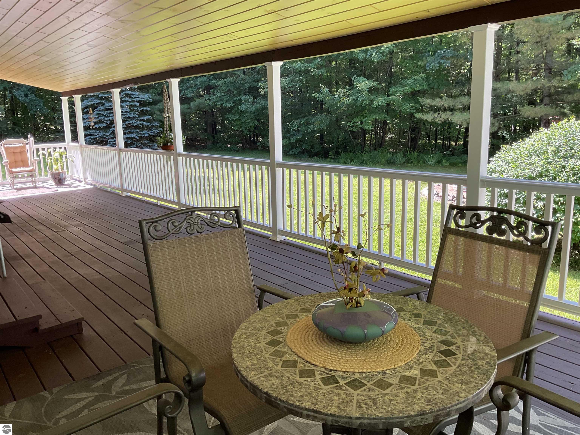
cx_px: 290
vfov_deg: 48.2
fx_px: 486
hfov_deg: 61.7
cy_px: 218
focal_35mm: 29
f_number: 1.8
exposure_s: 1/120
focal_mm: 3
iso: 25
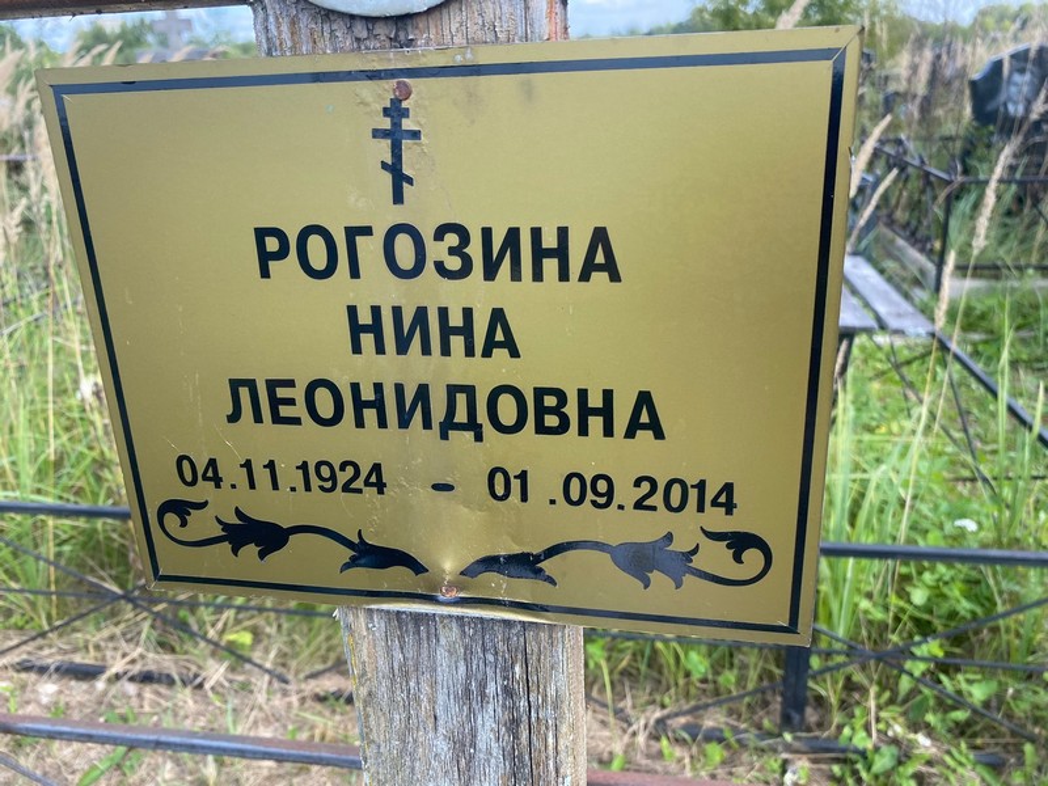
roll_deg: +3.6
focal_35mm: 26
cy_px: 393
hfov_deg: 67.3
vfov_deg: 53.1
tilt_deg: -23.9
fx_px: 787
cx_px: 524
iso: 32
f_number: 1.8
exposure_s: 1/447
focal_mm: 4.25
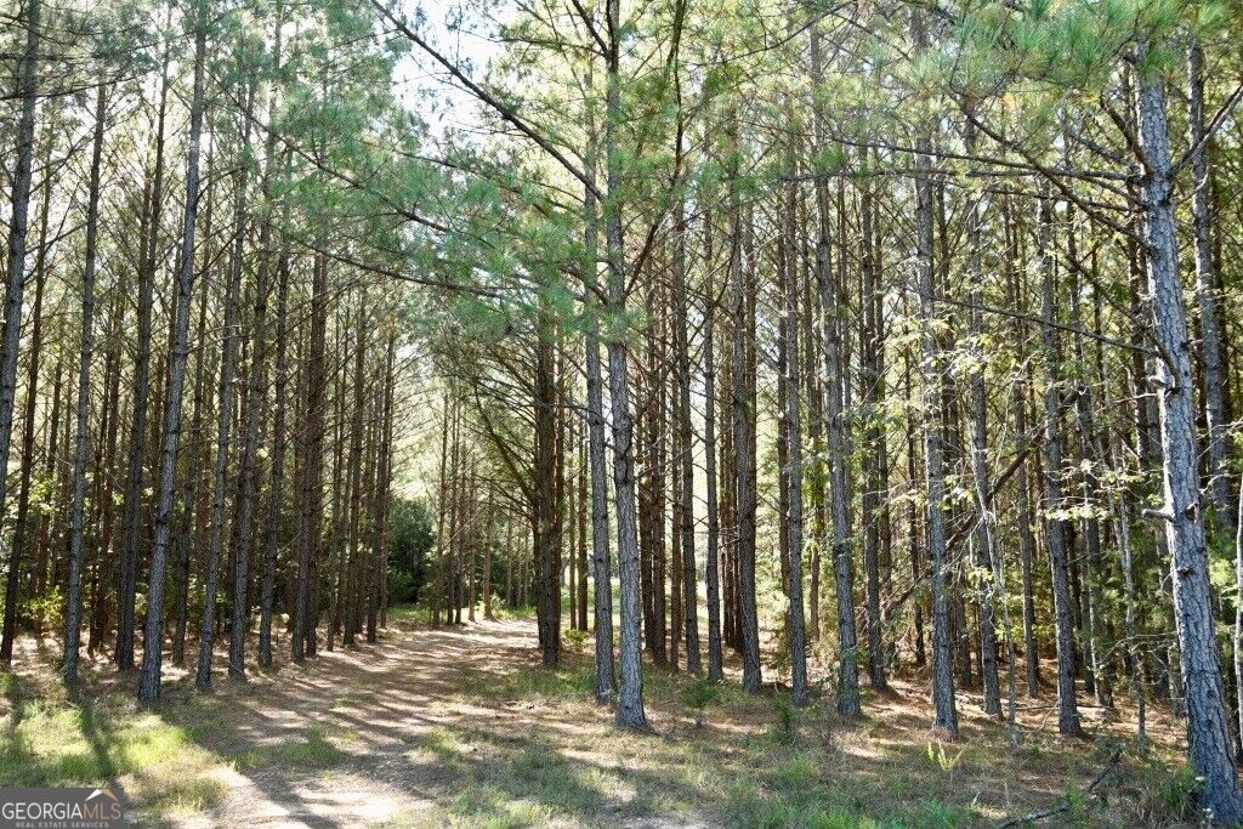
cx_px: 622
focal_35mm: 33
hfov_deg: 57.2
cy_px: 414
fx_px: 1139
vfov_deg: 40.0
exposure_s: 1/160
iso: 1000
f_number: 6.3
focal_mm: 22
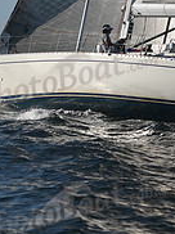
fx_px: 1453
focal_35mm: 215
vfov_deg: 9.2
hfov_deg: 6.8
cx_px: 225
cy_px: -6
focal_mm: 70
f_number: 4
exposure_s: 1/2500
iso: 250
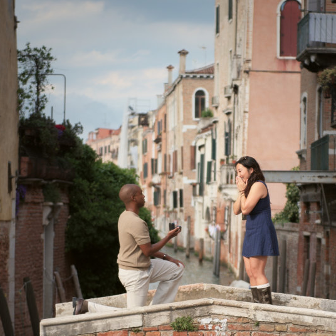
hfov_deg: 15.7
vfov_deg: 15.6
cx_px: 196
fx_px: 1219
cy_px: 276
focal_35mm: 111
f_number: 2.8
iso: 280
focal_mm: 70
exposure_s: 1/2000
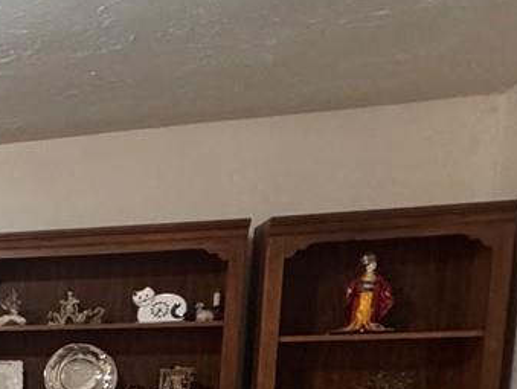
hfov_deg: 21.0
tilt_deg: -8.0
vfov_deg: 20.4
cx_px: -389
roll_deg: -0.1
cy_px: 506
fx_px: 987
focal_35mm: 66
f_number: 2.2
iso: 640
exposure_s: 1/60
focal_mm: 2.22
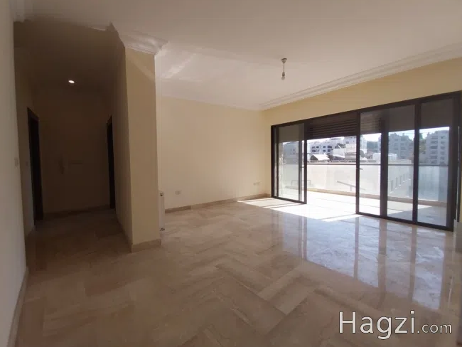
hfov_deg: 101.9
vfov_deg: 85.7
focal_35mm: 14
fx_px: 187
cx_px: 217
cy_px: 167
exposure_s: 1/455
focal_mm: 1.3
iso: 64
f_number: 2.2
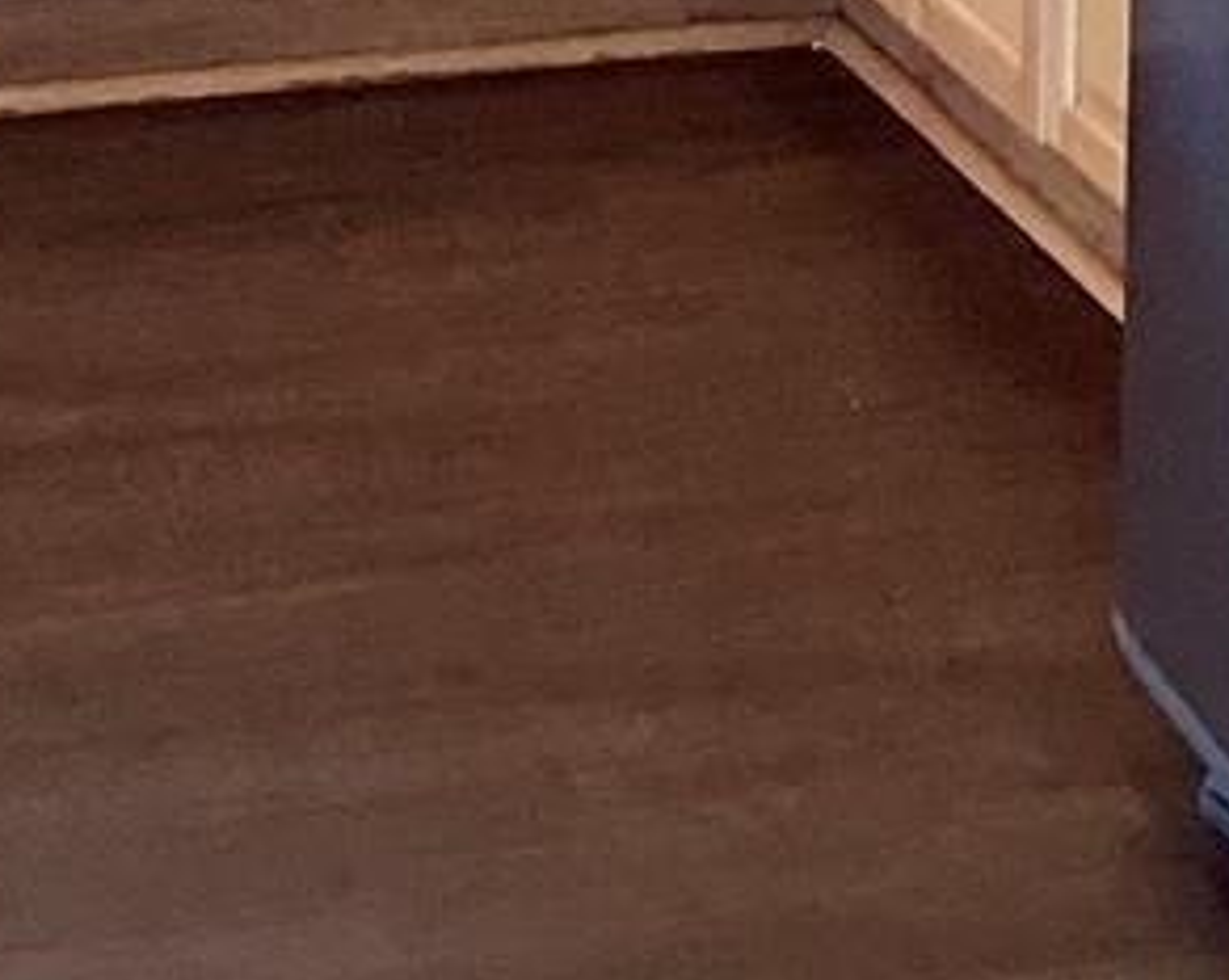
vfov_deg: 8.7
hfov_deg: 11.6
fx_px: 6032
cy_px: -1064
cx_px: 678
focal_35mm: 166
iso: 160
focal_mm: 3.3
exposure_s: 1/60
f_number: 2.4
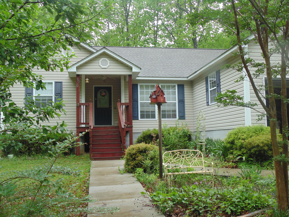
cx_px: 144
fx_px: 342
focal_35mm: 41
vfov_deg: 35.1
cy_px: 108
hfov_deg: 45.8
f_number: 3.6
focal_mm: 7.4
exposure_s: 1/60
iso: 80
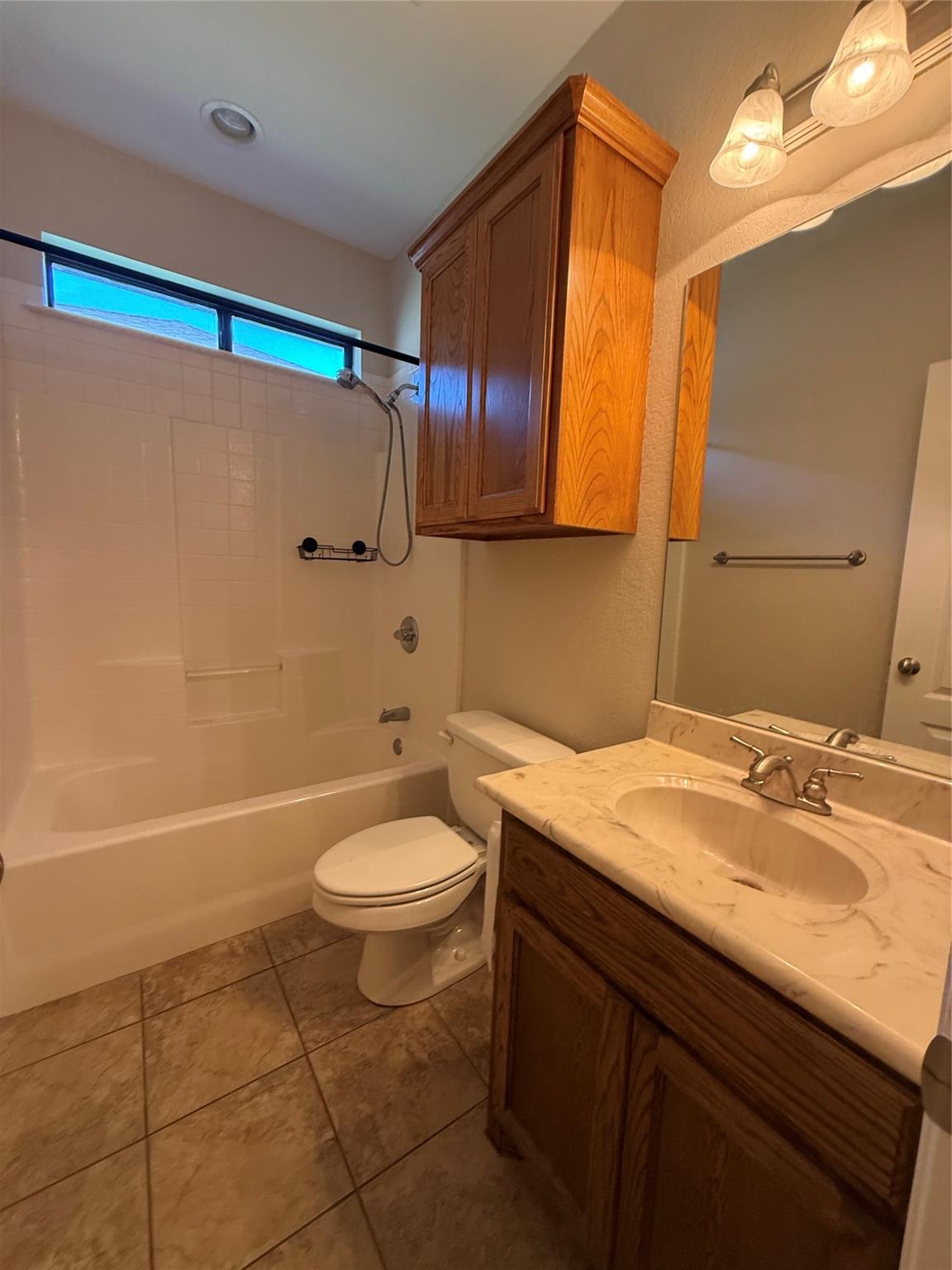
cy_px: 635
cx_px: 476
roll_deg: +0.0
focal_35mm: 14
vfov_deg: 102.1
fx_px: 513
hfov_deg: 85.7
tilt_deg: -5.4
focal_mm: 2.22
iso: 250
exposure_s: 1/60
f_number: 2.2
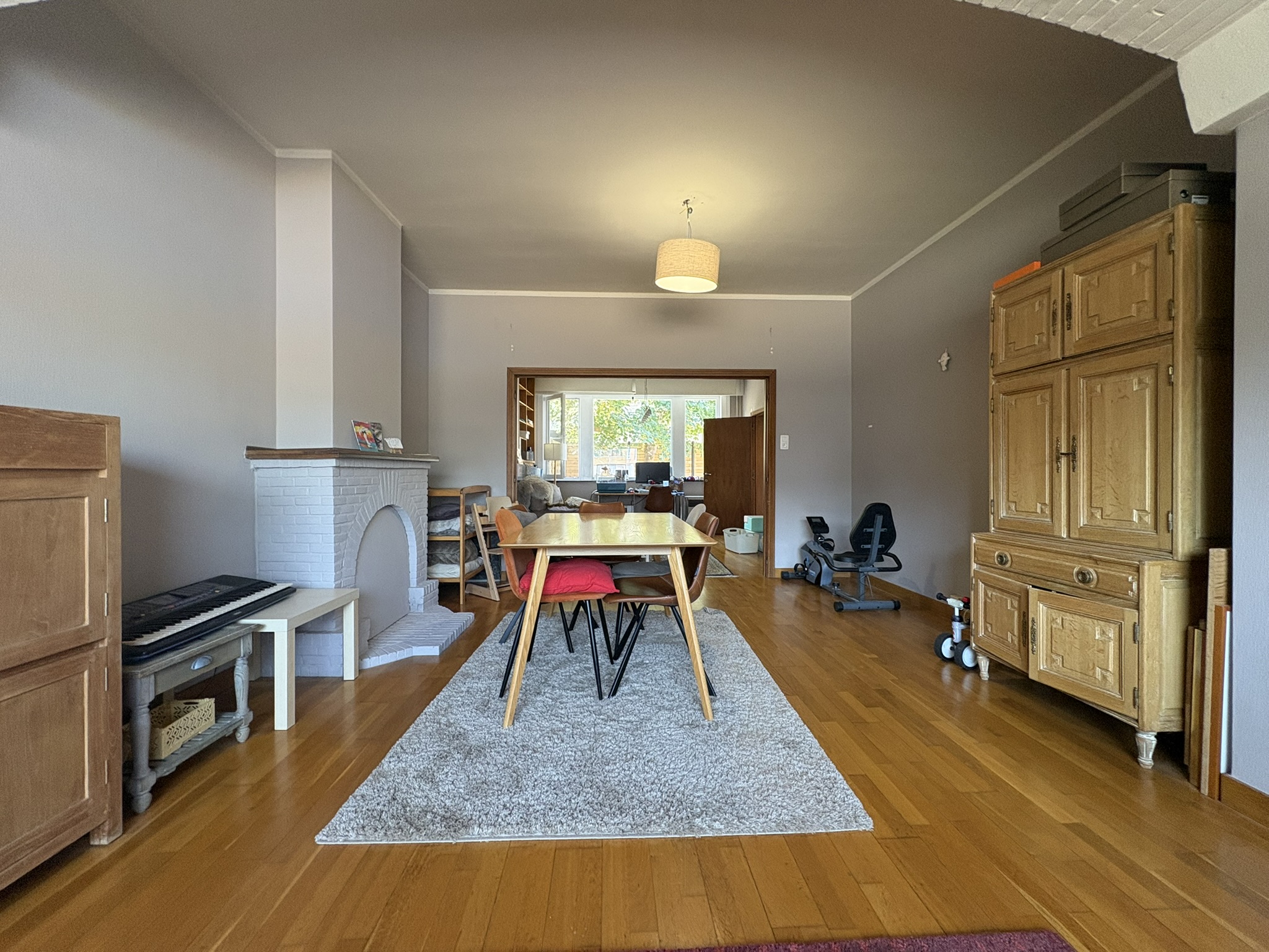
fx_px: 513
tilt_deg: +0.3
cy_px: 476
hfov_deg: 102.1
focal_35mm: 14
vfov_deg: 85.7
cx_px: 634
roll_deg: +0.8
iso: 250
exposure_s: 1/60
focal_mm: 2.22
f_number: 2.2
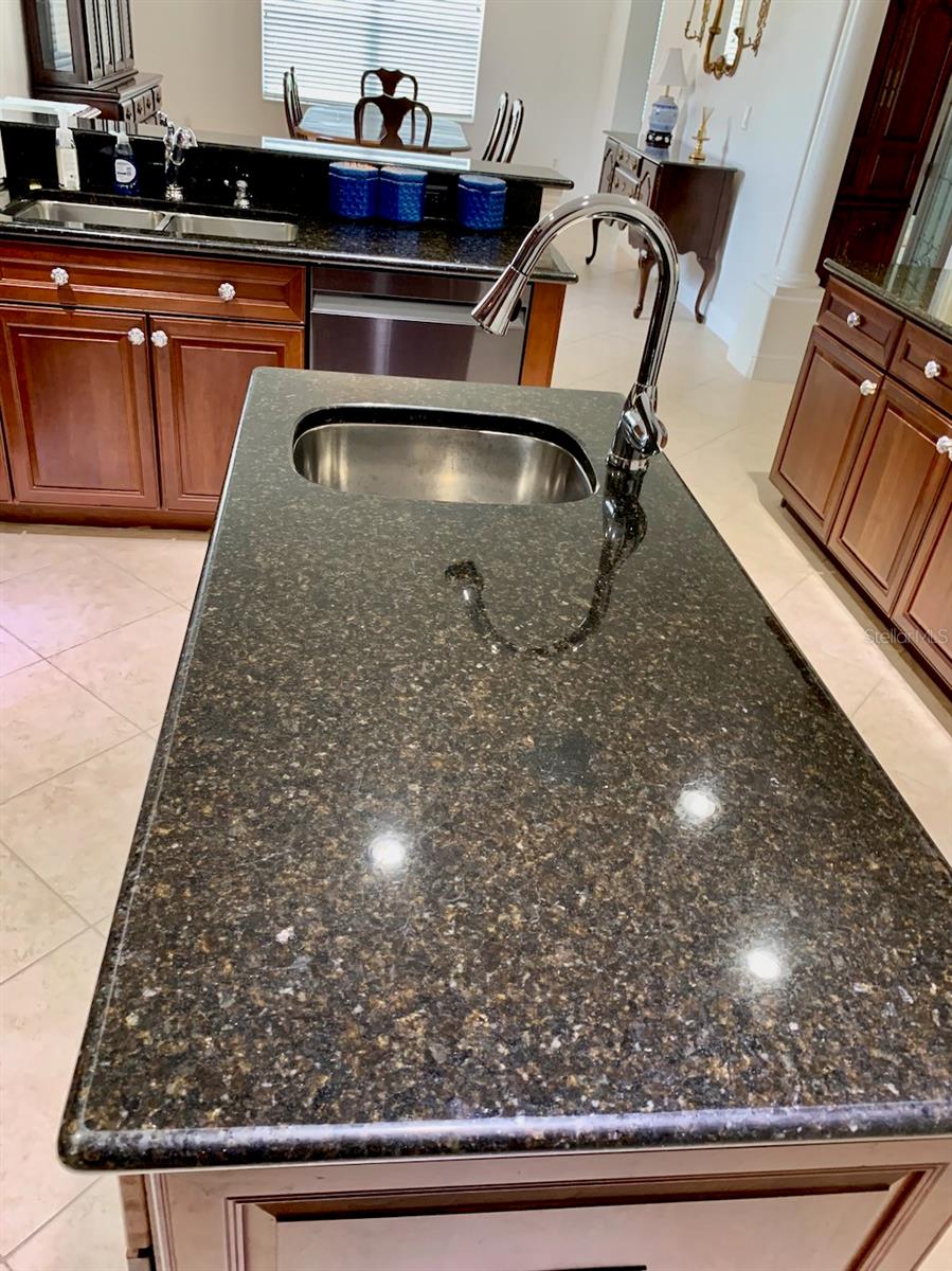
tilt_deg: -31.9
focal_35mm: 26
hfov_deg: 53.0
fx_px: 954
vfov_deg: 67.3
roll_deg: -6.1
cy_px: 636
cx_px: 476
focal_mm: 4.25
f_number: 1.8
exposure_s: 1/60
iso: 200
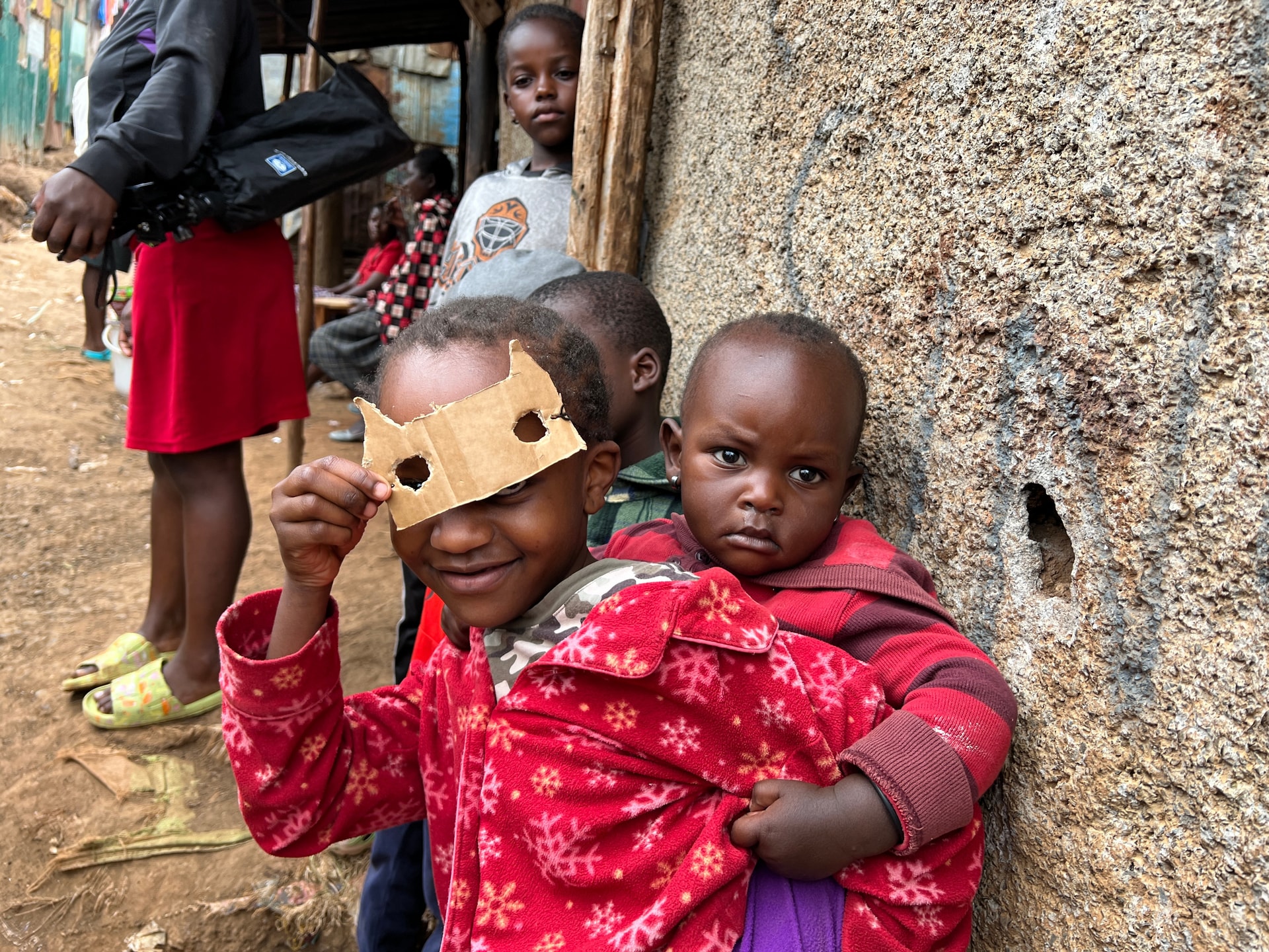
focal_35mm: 26
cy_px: 476
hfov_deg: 67.3
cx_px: 634
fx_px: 953
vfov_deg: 53.1
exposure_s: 1/142
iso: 32
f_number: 1.5
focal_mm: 5.7
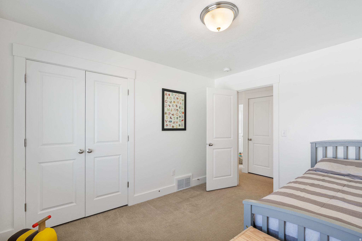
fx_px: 161
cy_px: 120
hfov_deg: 96.7
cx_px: 181
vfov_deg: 73.8
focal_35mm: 16
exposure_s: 1/13
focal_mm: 16
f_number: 9
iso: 250
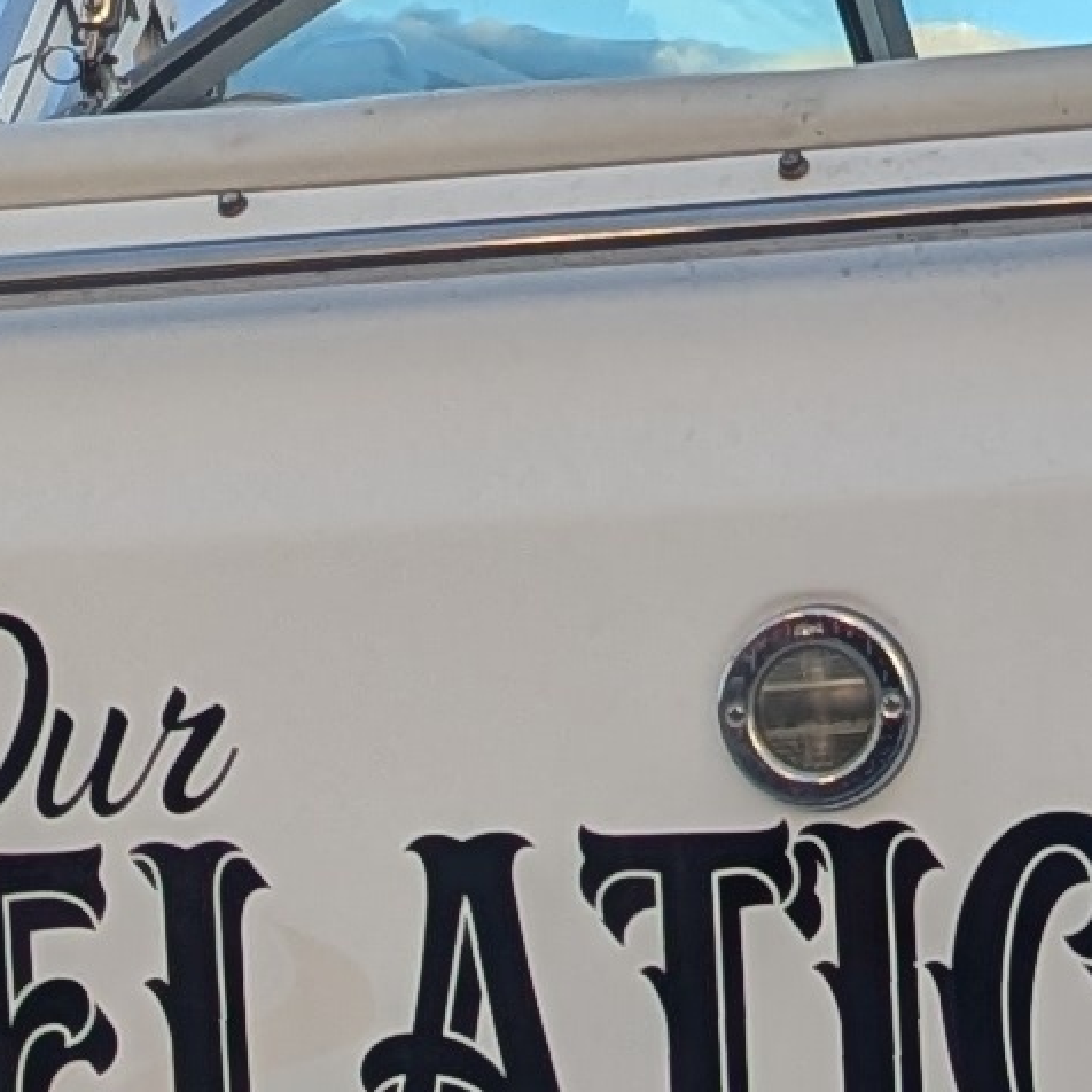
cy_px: 560
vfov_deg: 9.6
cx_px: 1452
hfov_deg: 9.4
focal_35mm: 182
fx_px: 6496
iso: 53
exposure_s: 1/662
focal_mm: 6.81
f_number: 1.85
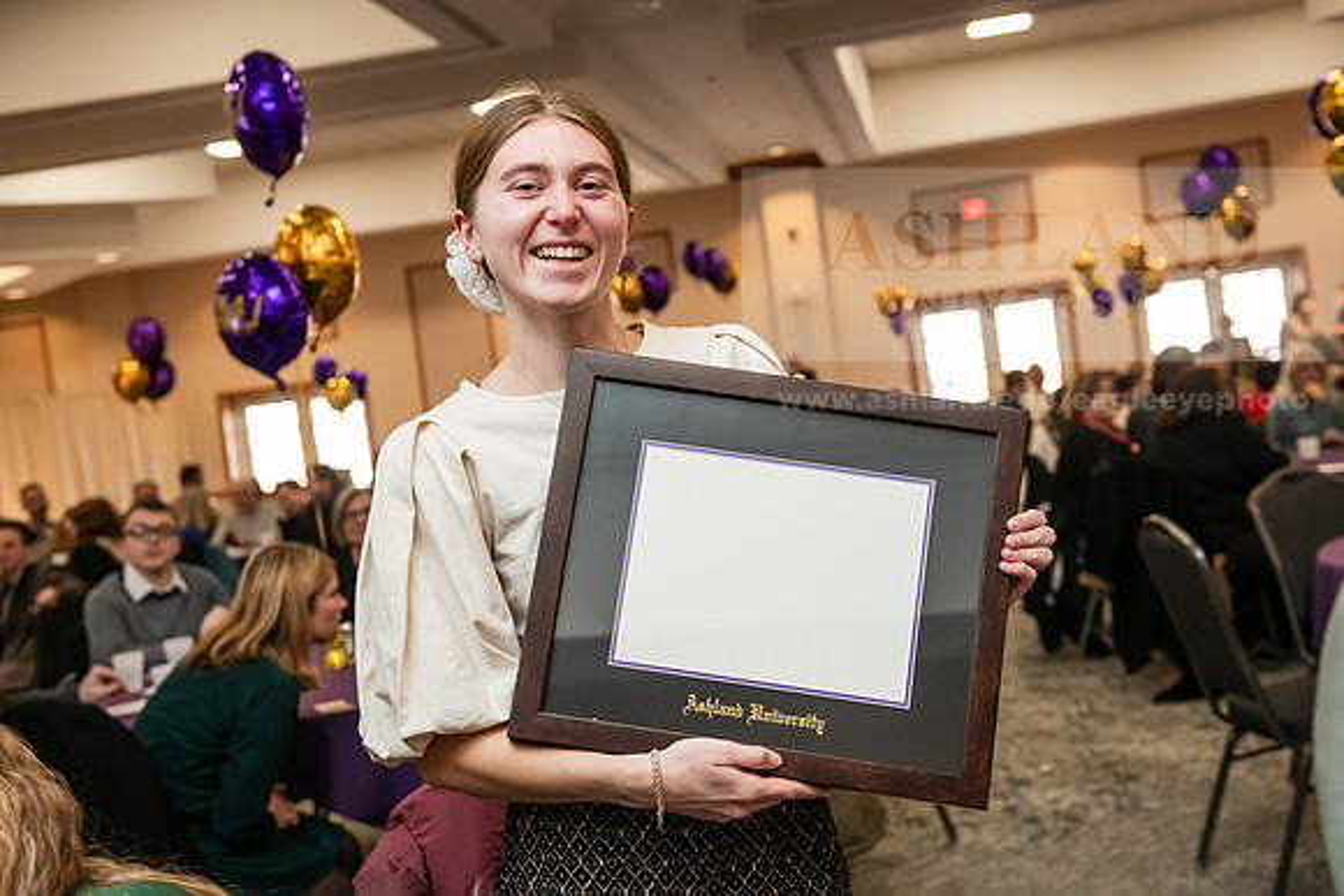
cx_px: 672
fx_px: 1867
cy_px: 448
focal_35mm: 50
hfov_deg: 39.6
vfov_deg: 27.0
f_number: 4
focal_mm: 50
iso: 2500
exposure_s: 1/160
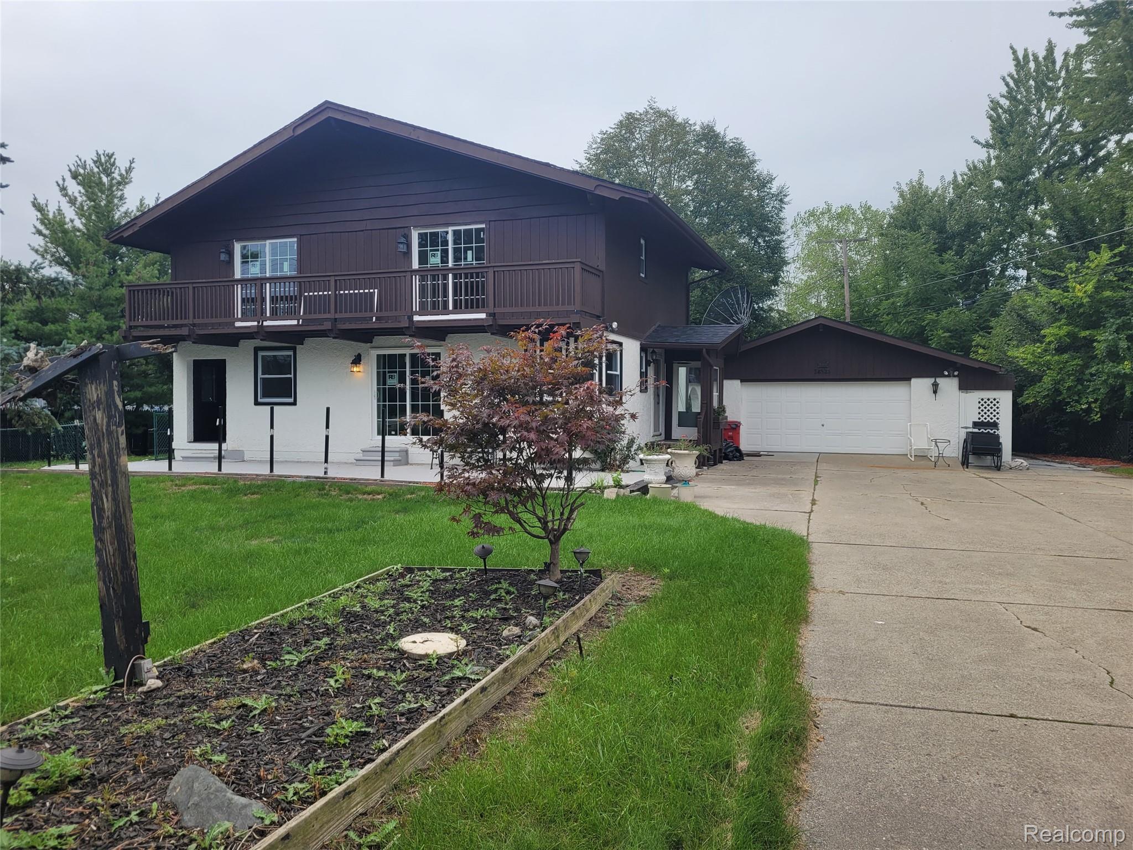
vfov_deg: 53.1
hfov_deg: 67.3
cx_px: 566
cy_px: 425
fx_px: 851
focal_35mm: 26
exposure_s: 1/1930
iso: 40
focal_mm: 5.4
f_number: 1.8
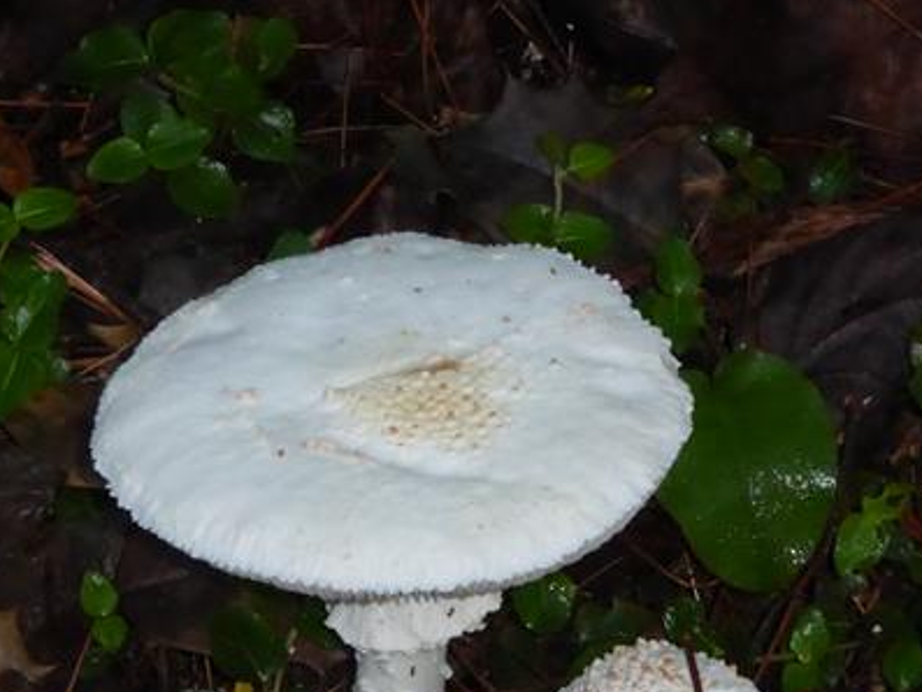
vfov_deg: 5.2
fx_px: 7673
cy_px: 678
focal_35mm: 288
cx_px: 474
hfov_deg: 6.9
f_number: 5.4
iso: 800
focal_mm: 25.6
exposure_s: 1/60
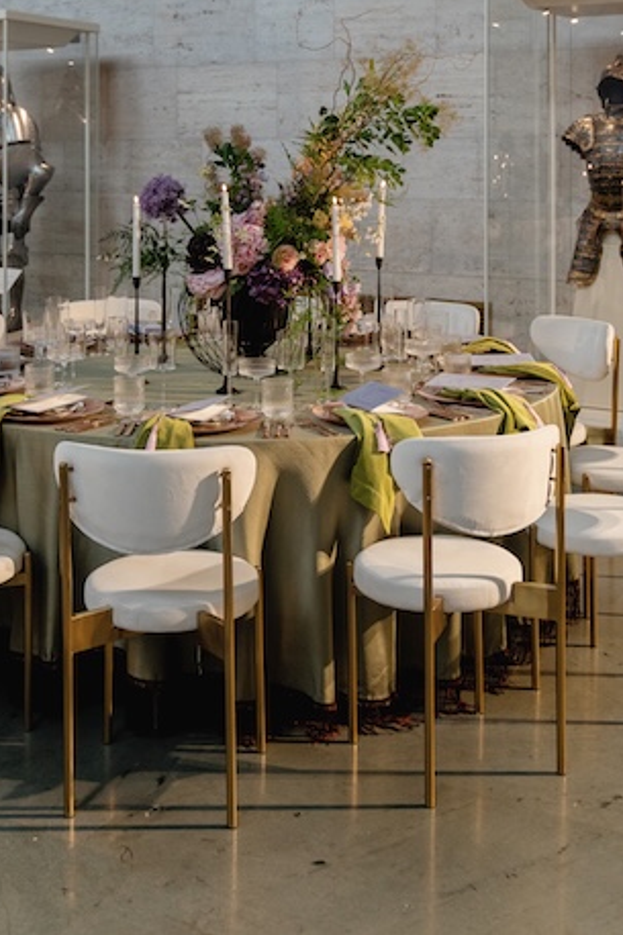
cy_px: 220
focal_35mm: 46
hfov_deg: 29.1
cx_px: 235
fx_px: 1195
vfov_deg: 41.4
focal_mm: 30
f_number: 3.2
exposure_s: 1/125
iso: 800
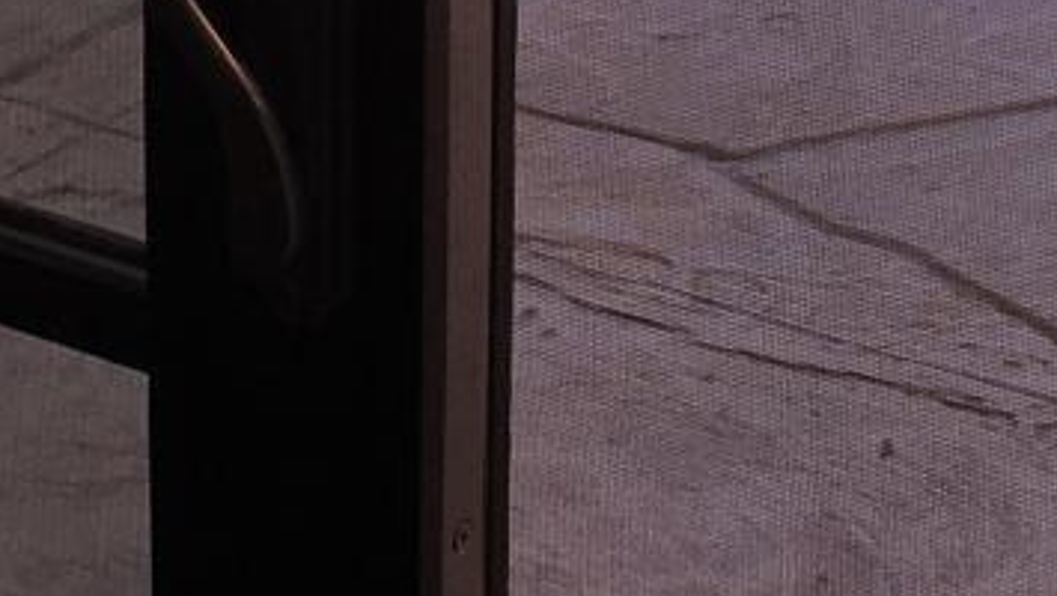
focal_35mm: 178
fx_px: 4991
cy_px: -256
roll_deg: -0.6
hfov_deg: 12.1
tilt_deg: -19.9
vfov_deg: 6.7
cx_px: 417
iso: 25
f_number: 2.2
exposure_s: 1/422
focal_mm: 4.15
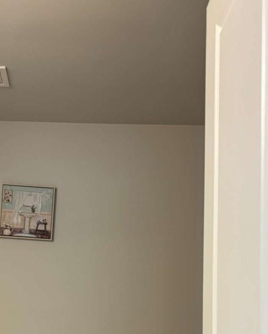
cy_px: 310
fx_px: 585
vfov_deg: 30.3
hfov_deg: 25.5
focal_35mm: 59
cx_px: 62
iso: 200
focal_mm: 5.96
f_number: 1.6
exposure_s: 1/60
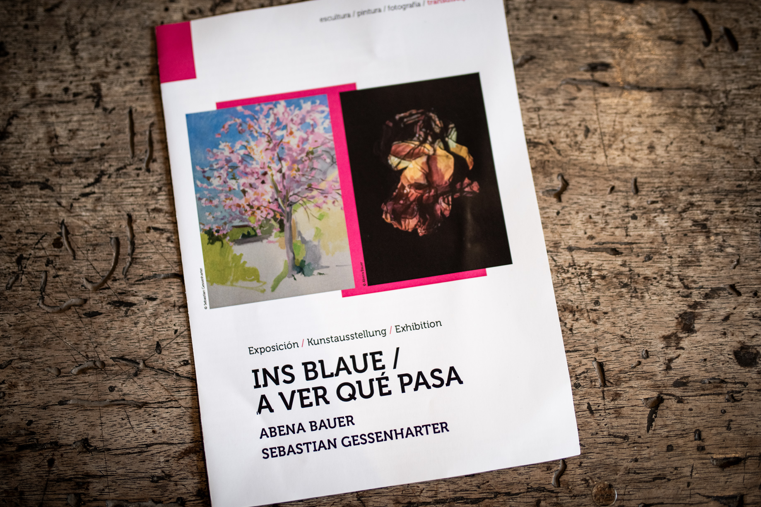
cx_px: 364
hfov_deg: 49.5
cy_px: 239
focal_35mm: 39
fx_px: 824
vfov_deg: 34.2
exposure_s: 1/500
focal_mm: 35
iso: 400
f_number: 1.4
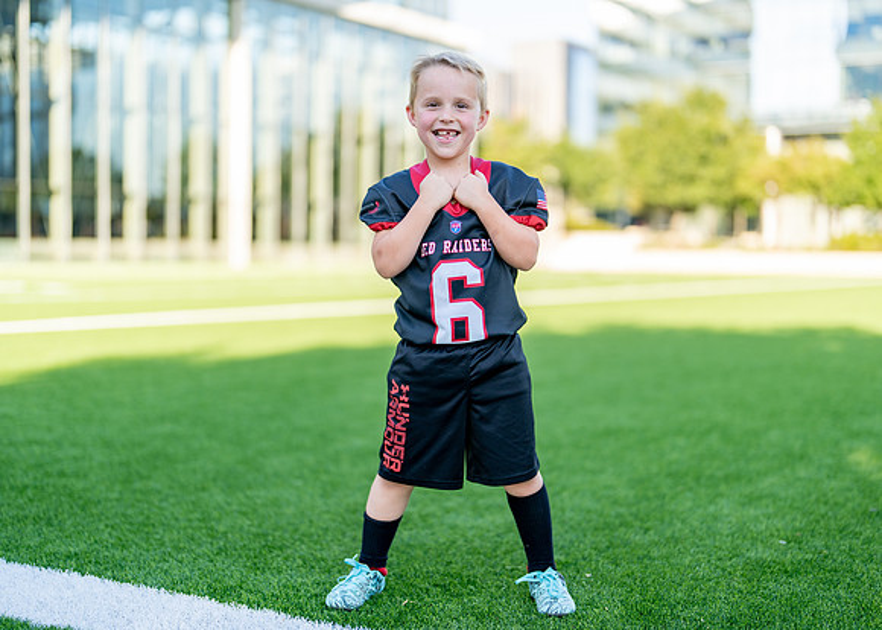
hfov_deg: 37.2
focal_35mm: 52
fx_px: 1312
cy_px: 315
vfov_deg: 27.0
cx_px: 441
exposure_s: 1/1250
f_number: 1.2
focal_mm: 50
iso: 100
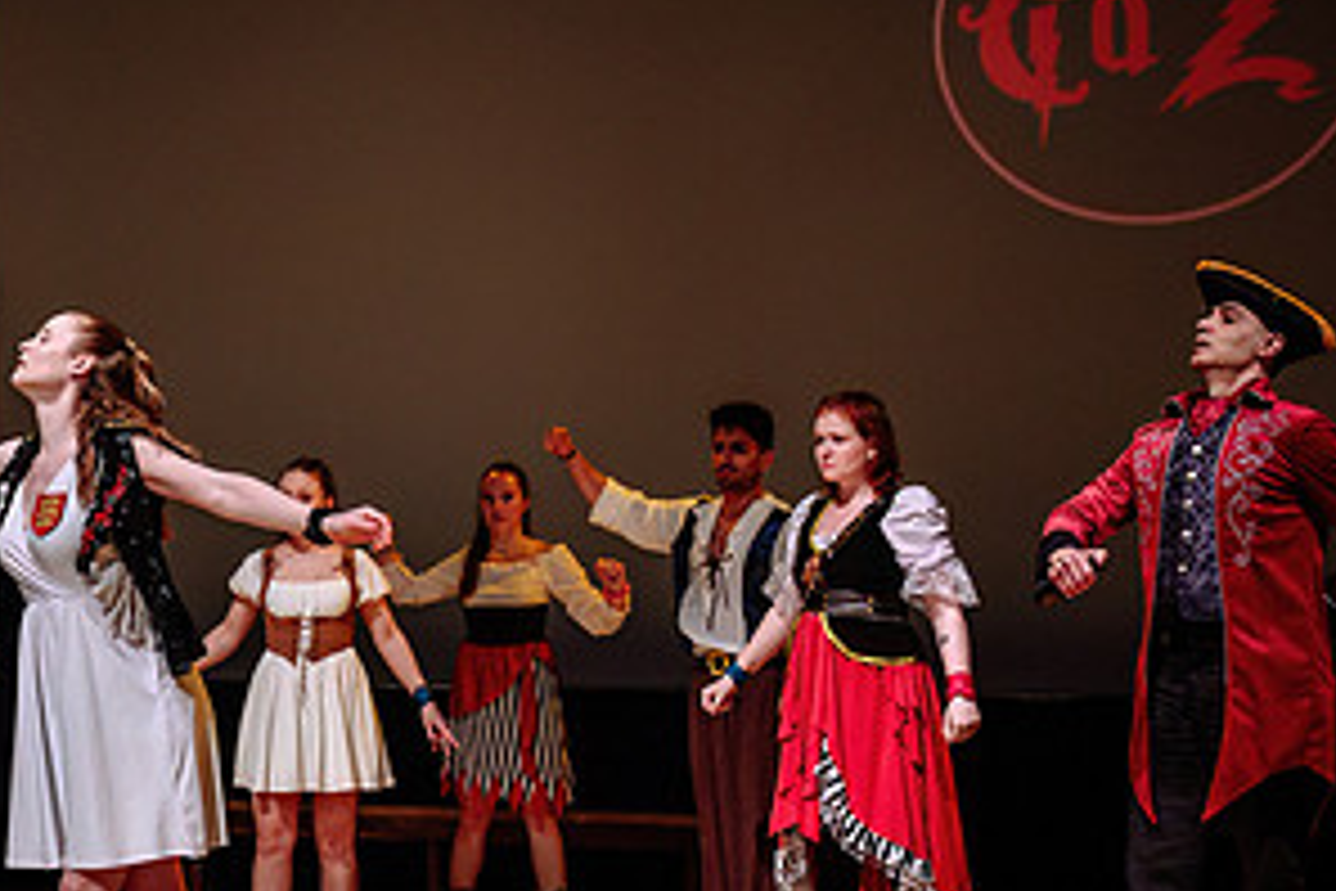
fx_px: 2969
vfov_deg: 17.1
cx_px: 18
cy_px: 511
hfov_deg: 24.3
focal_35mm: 80
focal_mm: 36
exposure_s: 1/320
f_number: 2.8
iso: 1600
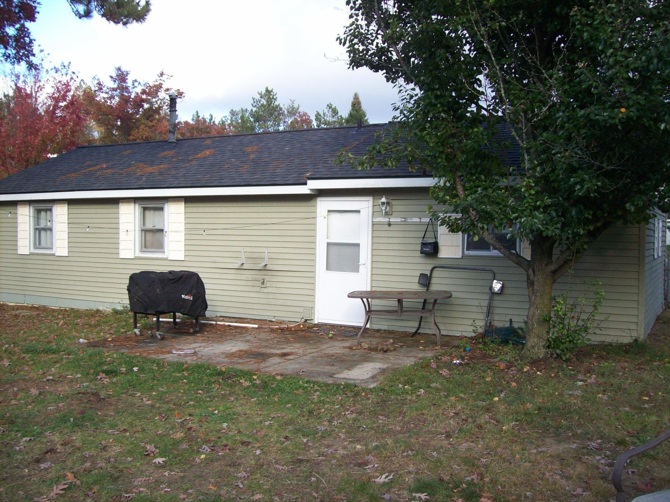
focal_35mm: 36
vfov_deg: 39.7
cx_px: 335
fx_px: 697
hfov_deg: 51.4
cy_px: 251
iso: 80
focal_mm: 6
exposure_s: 1/269
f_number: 2.7
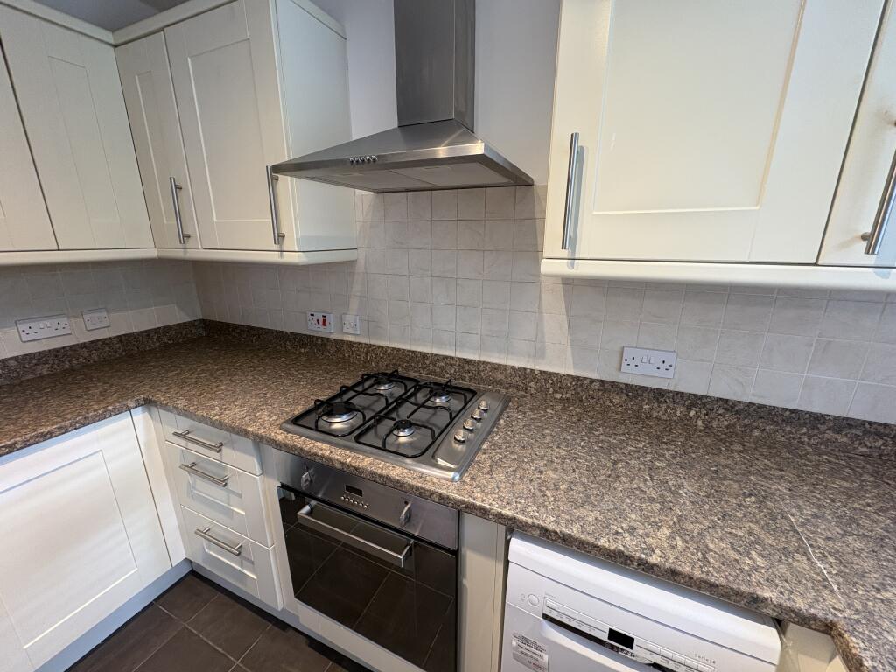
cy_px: 336
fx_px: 362
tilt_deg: -15.6
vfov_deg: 85.7
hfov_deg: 102.1
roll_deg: +0.2
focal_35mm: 14
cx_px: 448
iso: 250
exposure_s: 1/50
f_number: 2.2
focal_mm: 2.22
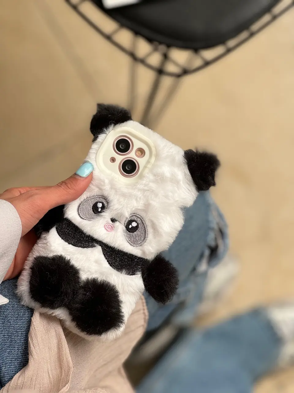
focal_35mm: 77
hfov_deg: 19.1
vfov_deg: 25.3
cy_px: 196
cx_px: 147
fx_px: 872
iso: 25
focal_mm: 9
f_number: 2.8
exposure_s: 1/111
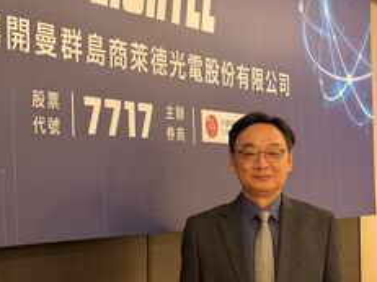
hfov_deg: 23.6
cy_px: 150
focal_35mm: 83
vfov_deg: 17.8
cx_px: 162
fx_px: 903
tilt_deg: +2.7
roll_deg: +0.6
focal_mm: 6.76
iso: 200
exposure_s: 1/40
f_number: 1.78
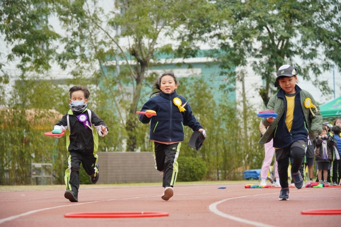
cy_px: 114
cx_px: 170
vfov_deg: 9.9
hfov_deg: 14.9
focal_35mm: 138
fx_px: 1307
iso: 2000
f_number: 5.6
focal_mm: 138
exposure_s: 1/1250
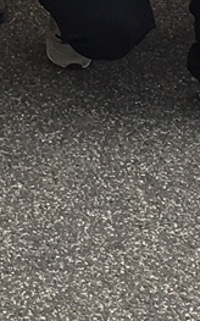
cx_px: -190
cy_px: -438
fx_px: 2062
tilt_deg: -7.5
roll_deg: +2.1
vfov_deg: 8.2
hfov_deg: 5.4
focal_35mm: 236
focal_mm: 4.15
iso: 25
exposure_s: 1/827
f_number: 2.2
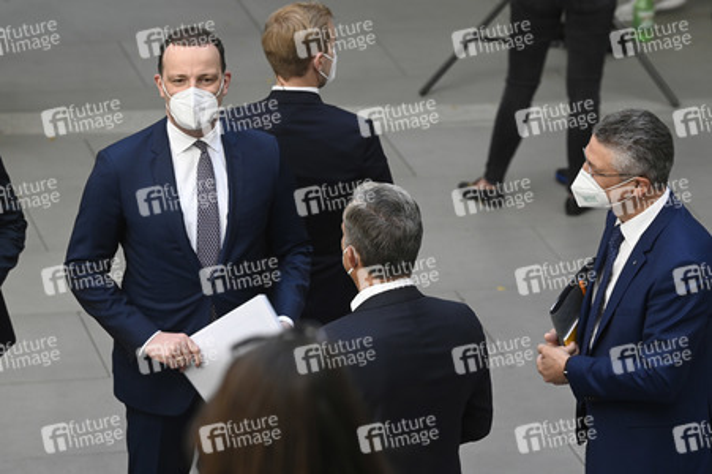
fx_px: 3953
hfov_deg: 10.3
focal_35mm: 200
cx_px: 356
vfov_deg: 6.9
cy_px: 237
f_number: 5.6
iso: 1600
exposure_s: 1/640
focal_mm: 200
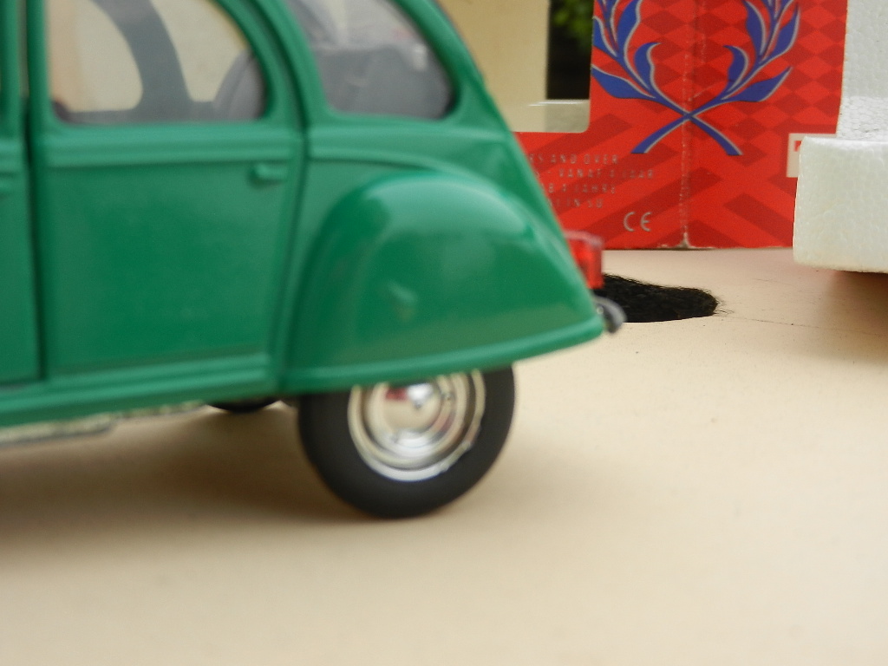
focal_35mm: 60
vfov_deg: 24.4
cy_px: 333
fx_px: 1539
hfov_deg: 32.2
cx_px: 444
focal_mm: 10.9
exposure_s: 1/100
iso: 160
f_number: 4.5
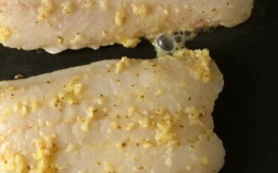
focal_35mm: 95
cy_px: 76
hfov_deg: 21.8
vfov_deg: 13.8
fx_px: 720
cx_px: 96
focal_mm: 27
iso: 1600
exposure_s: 1/60
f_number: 8
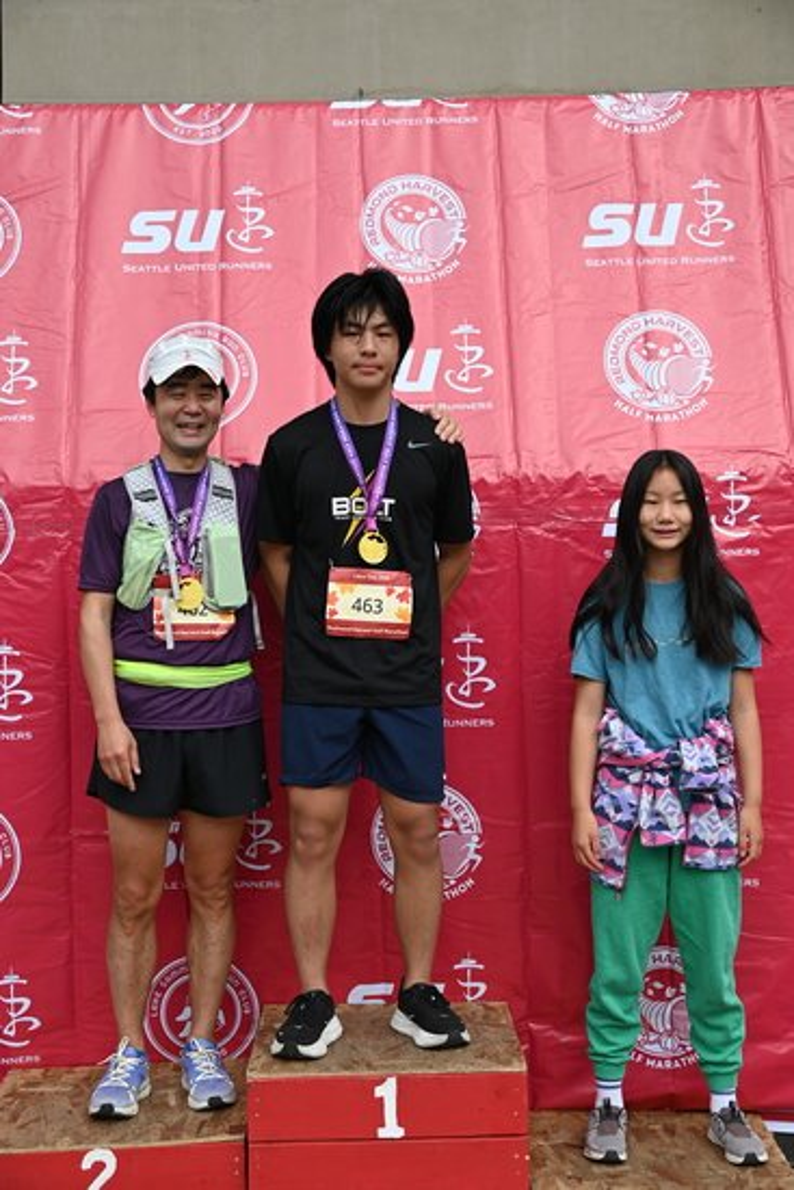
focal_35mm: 51
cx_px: 397
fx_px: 1686
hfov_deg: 26.5
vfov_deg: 38.9
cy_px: 595
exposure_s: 1/250
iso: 140
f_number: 5.6
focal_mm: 51
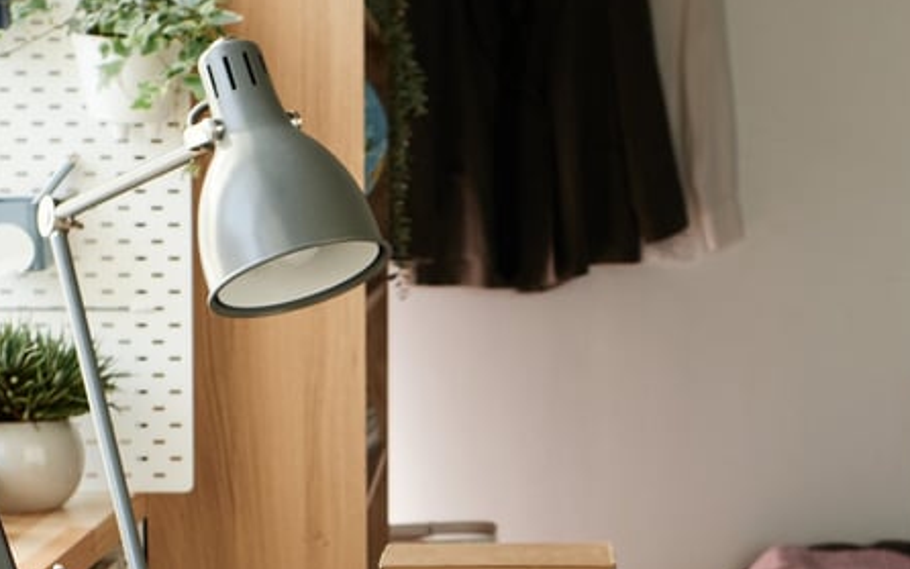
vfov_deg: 13.4
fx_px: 2381
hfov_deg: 21.6
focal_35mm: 96
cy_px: 594
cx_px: 526
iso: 200
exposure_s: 1/125
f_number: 4
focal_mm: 23
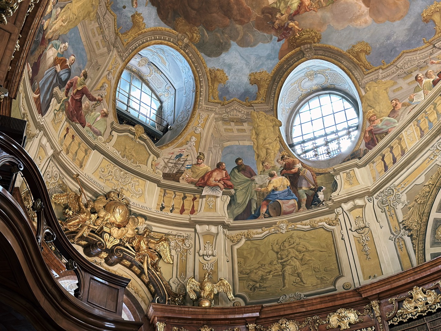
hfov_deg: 39.7
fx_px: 612
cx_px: 220
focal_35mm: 48
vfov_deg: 30.3
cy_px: 166
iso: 320
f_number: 1.78
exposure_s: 1/50
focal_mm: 6.86
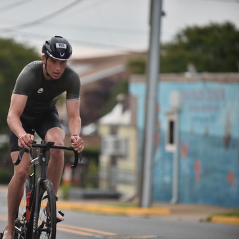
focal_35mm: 257
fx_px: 2008
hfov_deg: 6.8
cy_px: 120
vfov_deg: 6.8
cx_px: 62
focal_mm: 200
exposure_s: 1/4000
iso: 360
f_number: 2.8
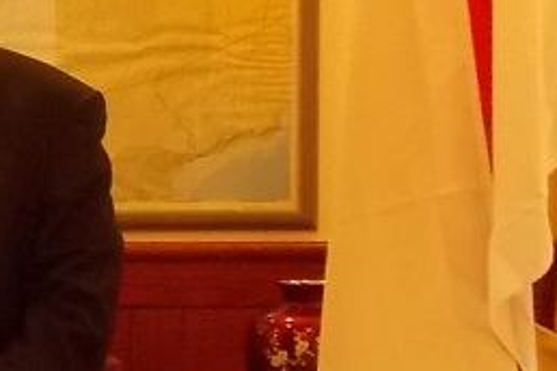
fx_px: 2398
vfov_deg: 8.8
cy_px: 326
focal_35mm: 155
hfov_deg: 12.8
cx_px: -181
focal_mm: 5.3
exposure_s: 1/25
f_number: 3.3
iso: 400
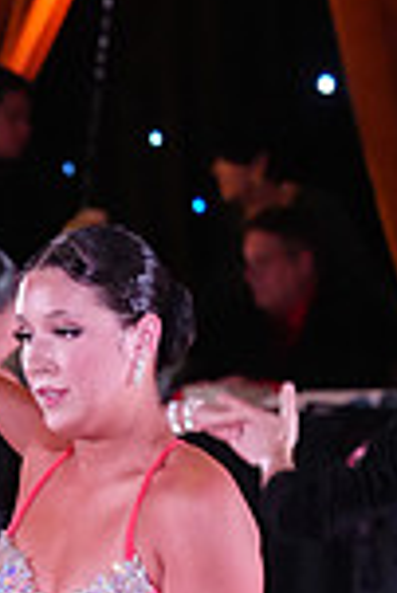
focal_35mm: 442
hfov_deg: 3.1
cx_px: 10
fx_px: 7294
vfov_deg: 4.6
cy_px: 1013
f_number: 5
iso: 8000
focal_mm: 115
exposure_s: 1/400
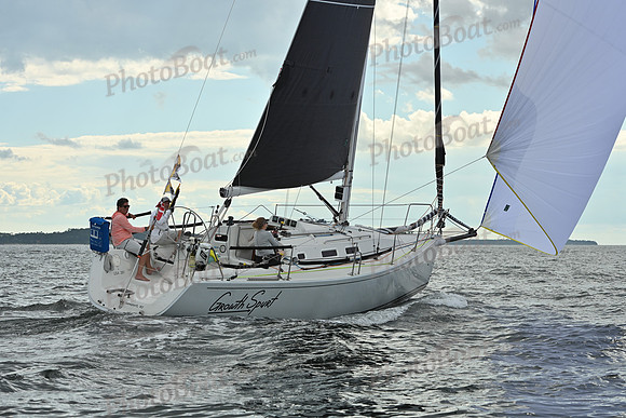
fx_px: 1600
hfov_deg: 22.1
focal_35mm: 92
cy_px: 209
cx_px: 313
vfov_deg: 14.9
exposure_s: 1/800
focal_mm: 92
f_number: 9
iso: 250
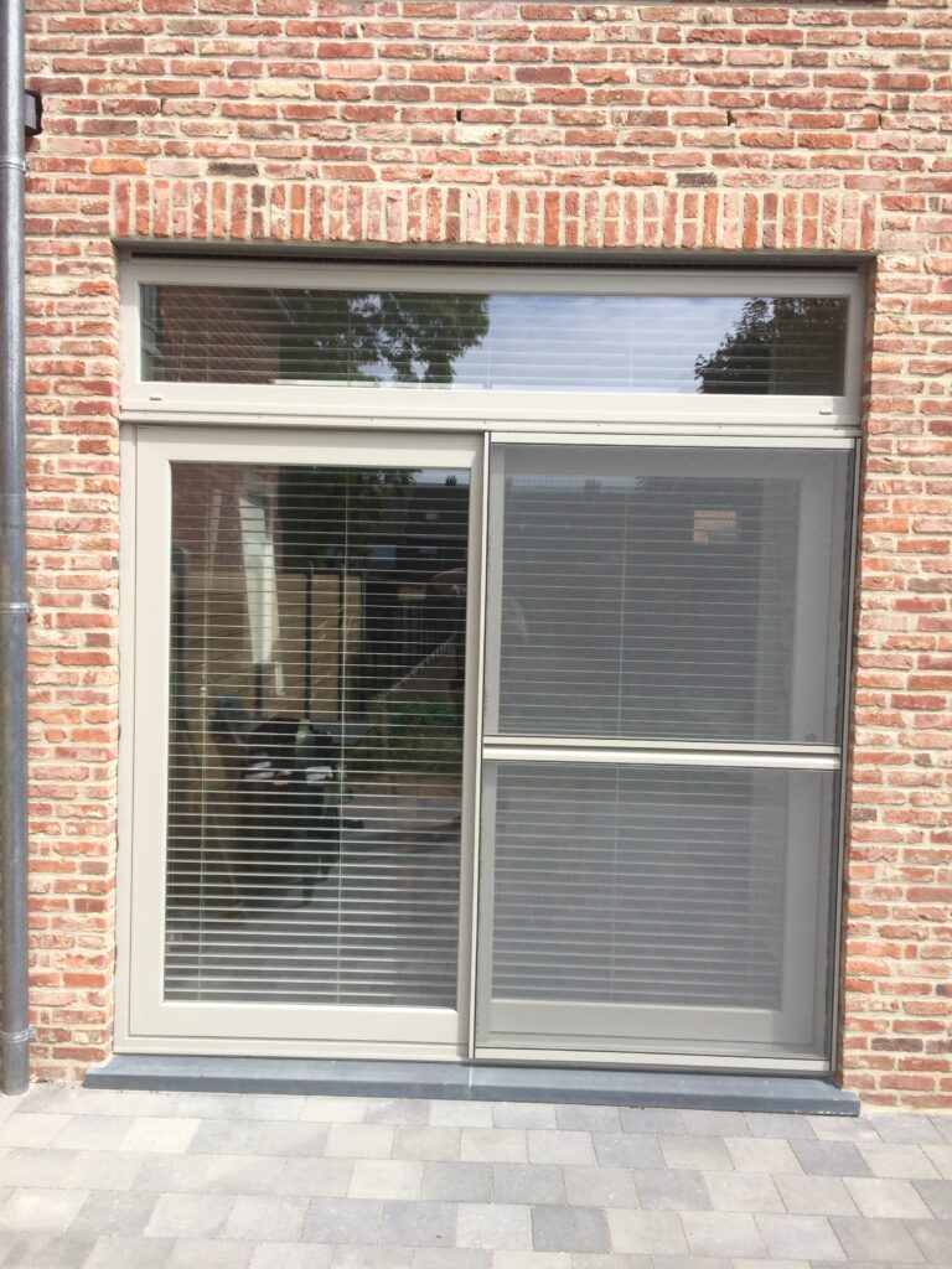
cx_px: 476
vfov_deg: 61.7
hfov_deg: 48.2
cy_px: 634
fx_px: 1063
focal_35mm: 29
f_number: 2.2
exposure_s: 1/1580
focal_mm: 4.15
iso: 32
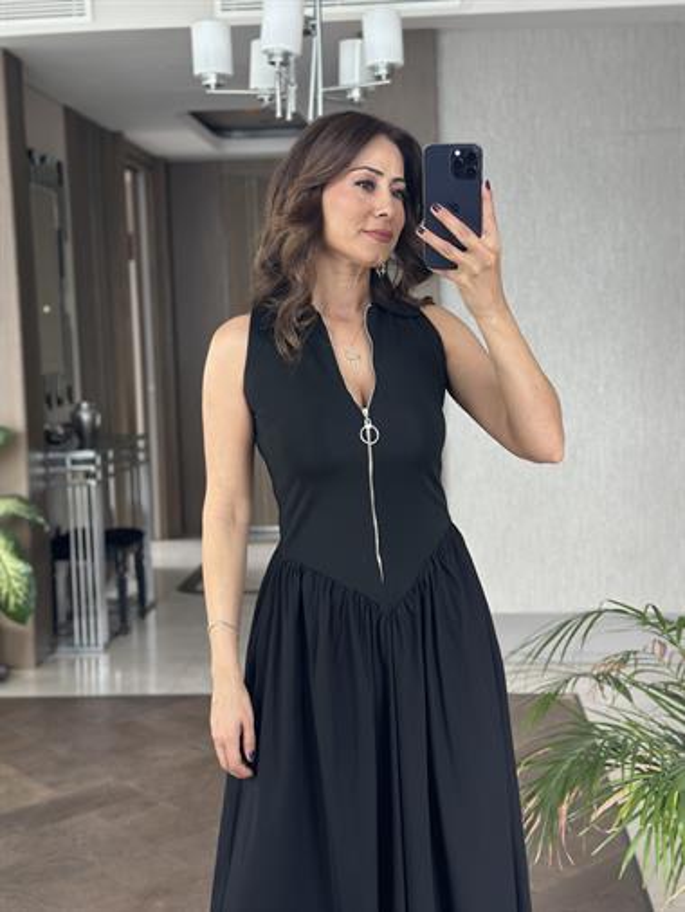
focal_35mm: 48
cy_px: 456
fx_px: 1265
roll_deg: +1.8
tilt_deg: -19.1
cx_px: 342
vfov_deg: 39.6
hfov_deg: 30.3
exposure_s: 1/60
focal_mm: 6.86
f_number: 1.78
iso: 160
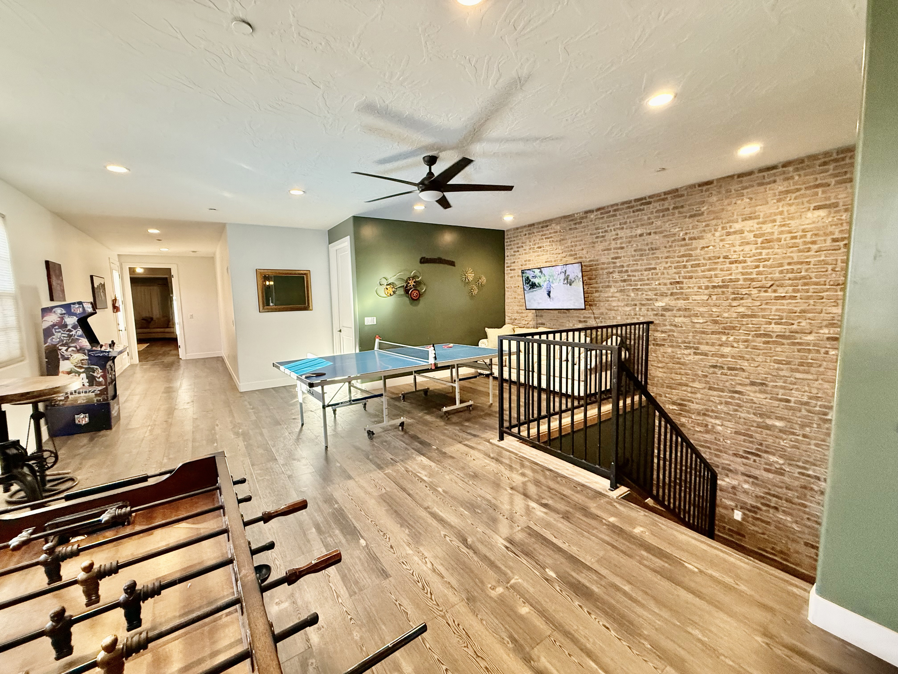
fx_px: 363
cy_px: 337
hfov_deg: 102.1
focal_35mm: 14
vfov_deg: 85.7
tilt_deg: -5.1
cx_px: 449
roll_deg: +0.7
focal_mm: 2.22
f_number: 2.2
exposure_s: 1/120
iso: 400
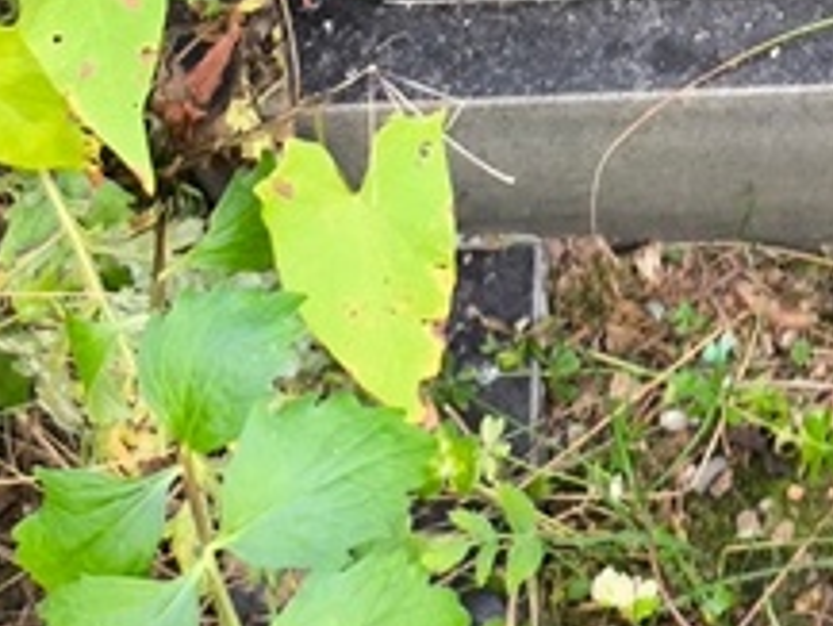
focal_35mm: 184
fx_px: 4430
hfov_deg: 10.5
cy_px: -499
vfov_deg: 7.8
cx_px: 1161
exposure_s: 1/50
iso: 125
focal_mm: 4.71
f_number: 1.7
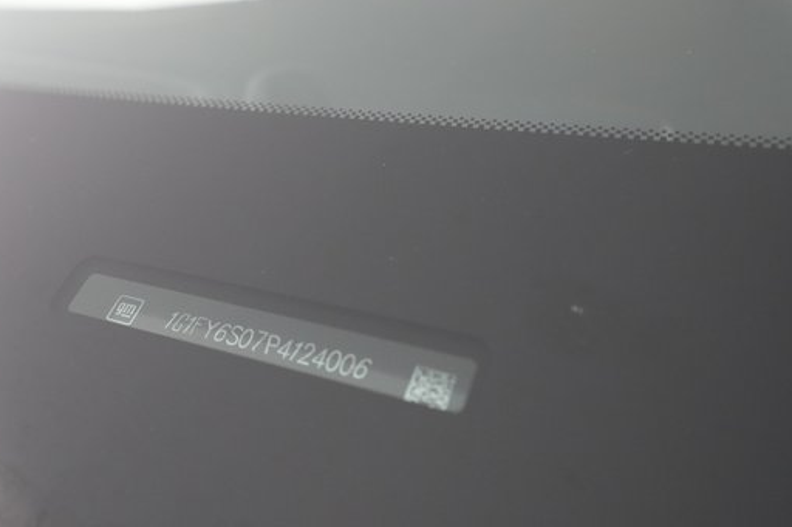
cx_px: 323
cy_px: 238
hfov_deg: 54.1
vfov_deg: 37.8
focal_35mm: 35
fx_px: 770
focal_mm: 28
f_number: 5.6
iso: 6400
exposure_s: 1/80
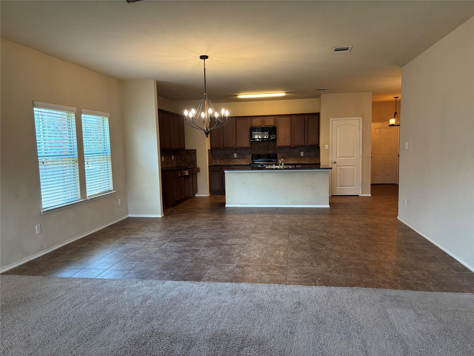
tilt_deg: -6.4
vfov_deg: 53.1
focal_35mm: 26
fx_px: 356
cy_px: 178
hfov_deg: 67.3
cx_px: 237
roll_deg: +1.2
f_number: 1.6
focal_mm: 5.96
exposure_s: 1/60
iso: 160
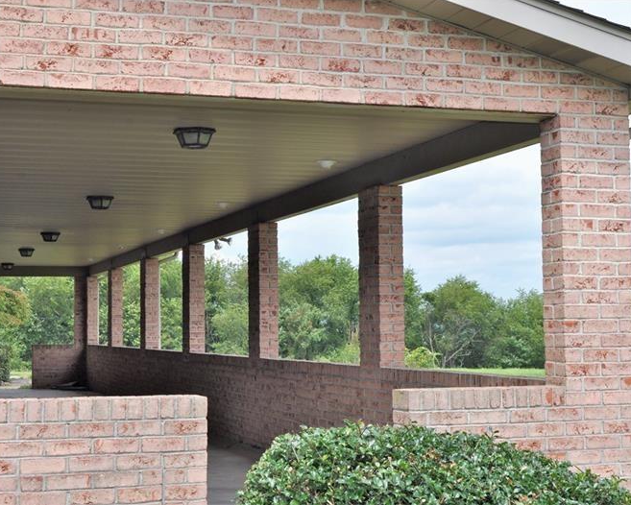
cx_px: 251
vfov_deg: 23.5
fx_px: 1214
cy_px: 252
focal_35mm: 65
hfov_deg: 29.1
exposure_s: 1/200
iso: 200
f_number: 11
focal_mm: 38
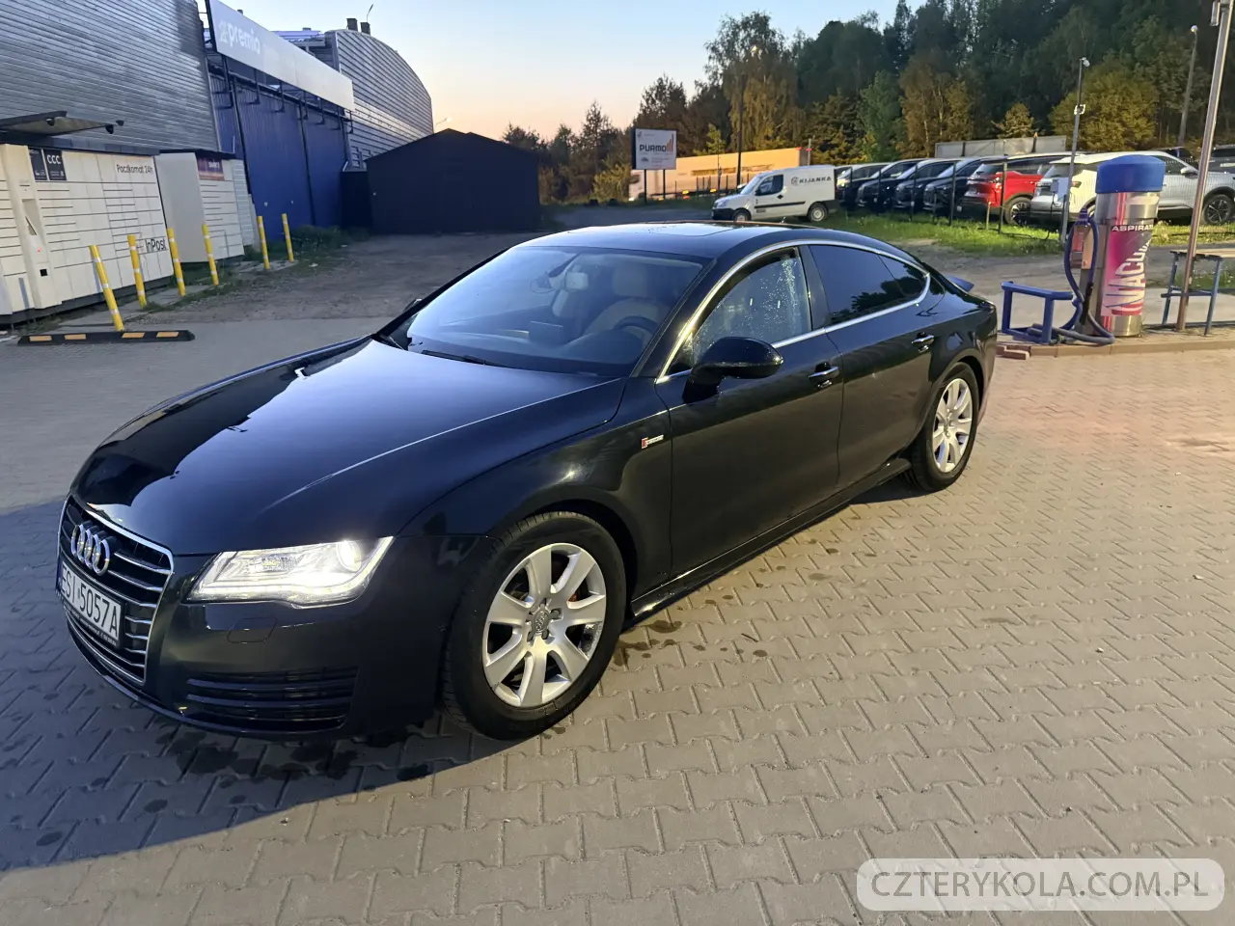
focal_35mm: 24
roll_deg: +2.5
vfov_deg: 56.8
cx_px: 618
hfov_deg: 71.6
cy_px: 463
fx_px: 856
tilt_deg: -17.3
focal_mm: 6.76
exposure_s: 1/31
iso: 1000
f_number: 1.78
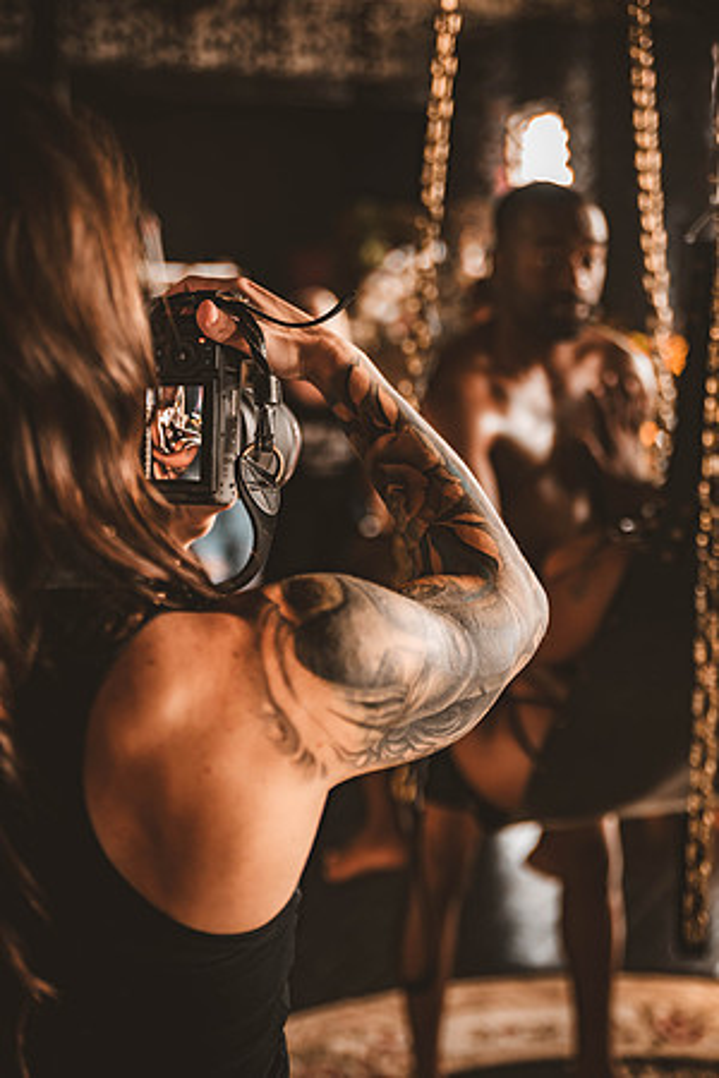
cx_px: 360
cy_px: 539
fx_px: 1498
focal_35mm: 50
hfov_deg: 27.0
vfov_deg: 39.6
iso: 800
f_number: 2.8
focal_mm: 50
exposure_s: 1/200
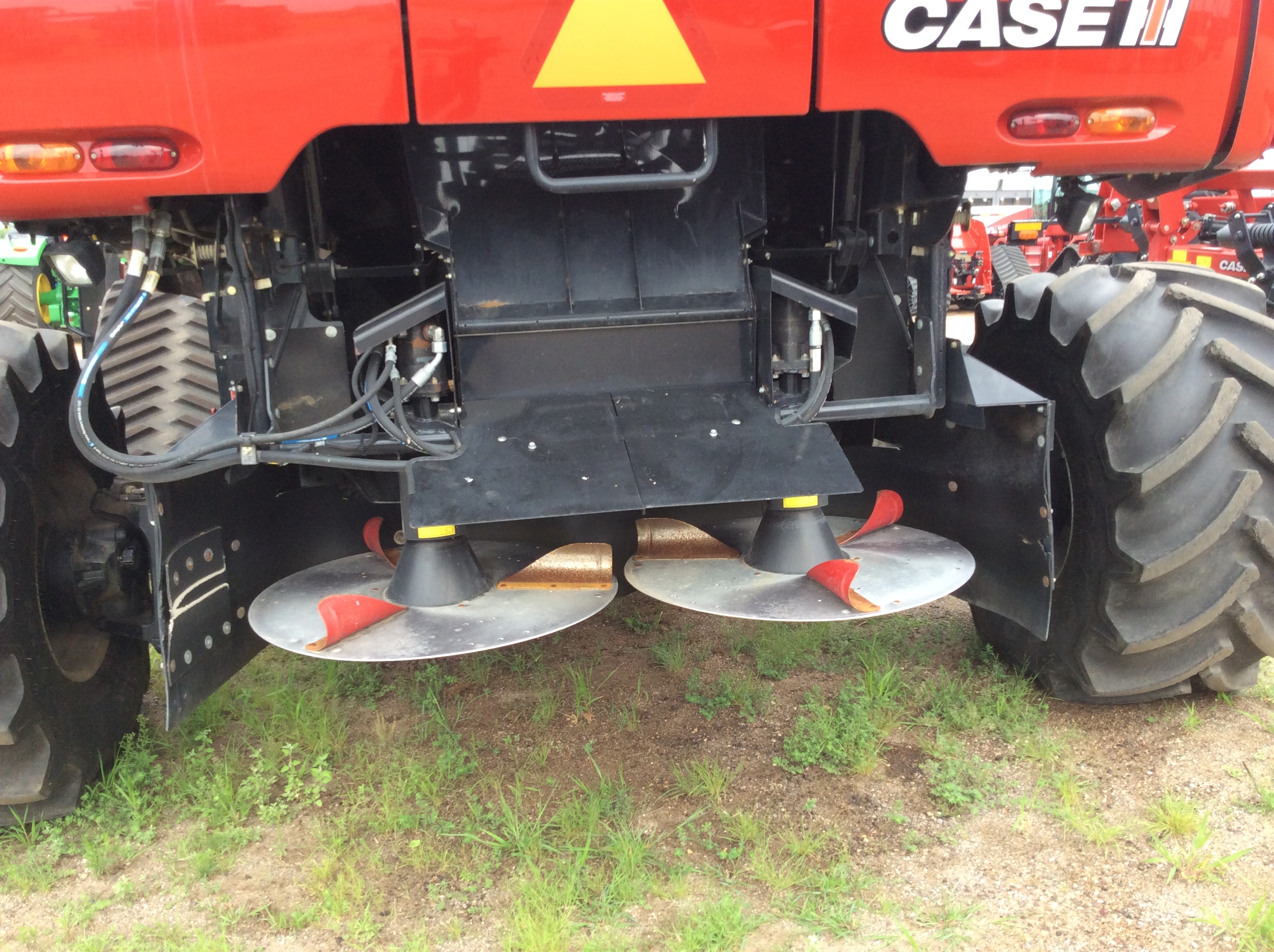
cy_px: 476
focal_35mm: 32
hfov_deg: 56.9
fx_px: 1176
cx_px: 637
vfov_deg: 44.1
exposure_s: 1/120
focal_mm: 3.3
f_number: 2.4
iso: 40
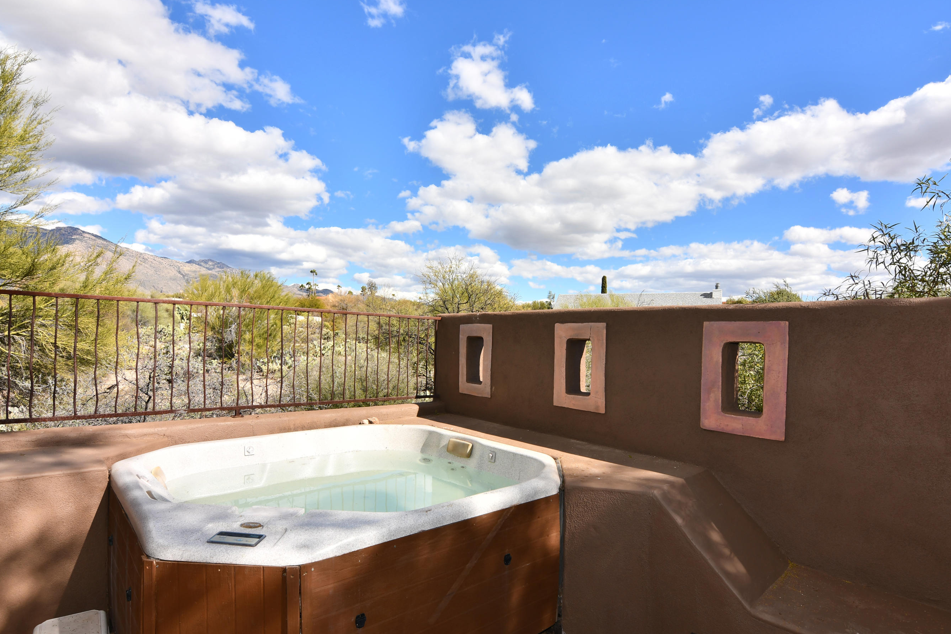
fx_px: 475
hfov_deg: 89.9
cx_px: 503
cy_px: 341
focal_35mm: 18
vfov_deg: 67.3
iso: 100
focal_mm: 11
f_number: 11
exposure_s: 1/250
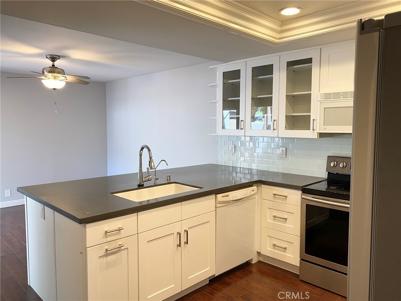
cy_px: 150
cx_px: 200
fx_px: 301
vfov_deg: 53.1
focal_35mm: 26
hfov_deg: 67.3
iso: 80
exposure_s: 1/60
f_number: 1.8
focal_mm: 4.25
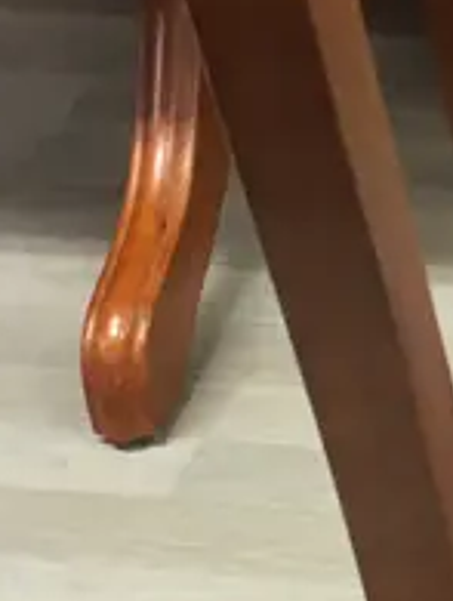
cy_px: 327
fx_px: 2644
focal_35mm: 152
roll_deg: +0.5
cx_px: 943
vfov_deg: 13.0
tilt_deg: -33.3
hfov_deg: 9.1
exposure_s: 1/17
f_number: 2.2
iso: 64
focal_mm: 4.15
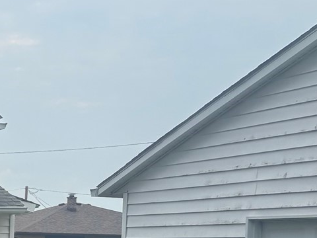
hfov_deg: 14.8
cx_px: -298
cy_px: 292
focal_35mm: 111
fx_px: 1016
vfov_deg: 13.0
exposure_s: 1/2639
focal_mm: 5.96
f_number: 1.6
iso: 50
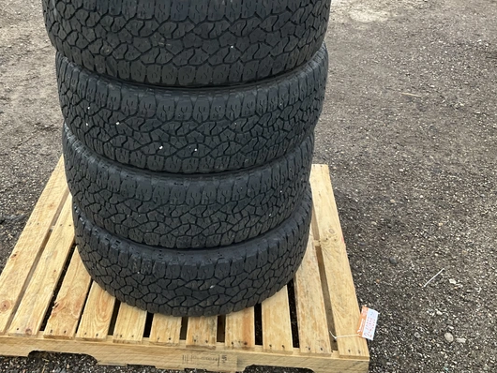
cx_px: 201
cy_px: 129
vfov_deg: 34.9
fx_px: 589
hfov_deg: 45.5
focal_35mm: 41
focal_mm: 3
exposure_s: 1/122
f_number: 1.8
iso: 25
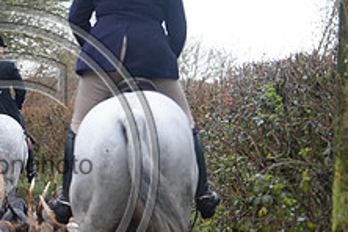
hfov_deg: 8.2
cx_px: -20
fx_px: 2397
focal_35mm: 248
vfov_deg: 5.5
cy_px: 144
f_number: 3.2
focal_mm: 95
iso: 1600
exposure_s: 1/800
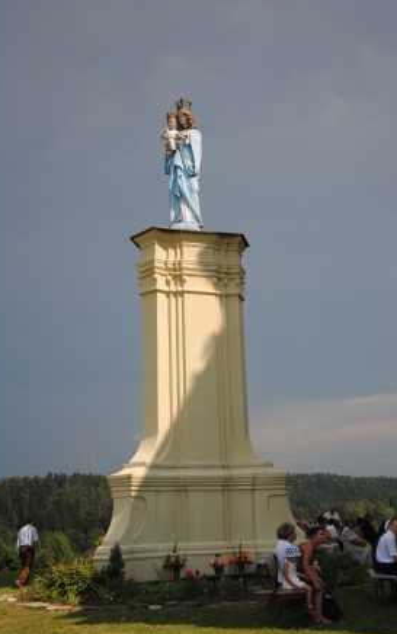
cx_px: 201
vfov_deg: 45.2
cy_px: 313
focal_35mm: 44
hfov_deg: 29.2
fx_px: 761
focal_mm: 28
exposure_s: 1/1000
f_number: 4
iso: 100
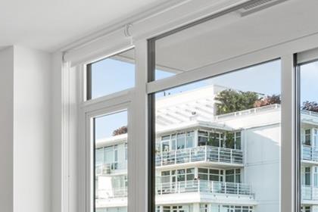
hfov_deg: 29.7
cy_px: 228
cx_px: -30
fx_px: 539
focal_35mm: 61
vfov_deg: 21.2
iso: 400
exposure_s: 1/8
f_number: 11
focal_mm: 16
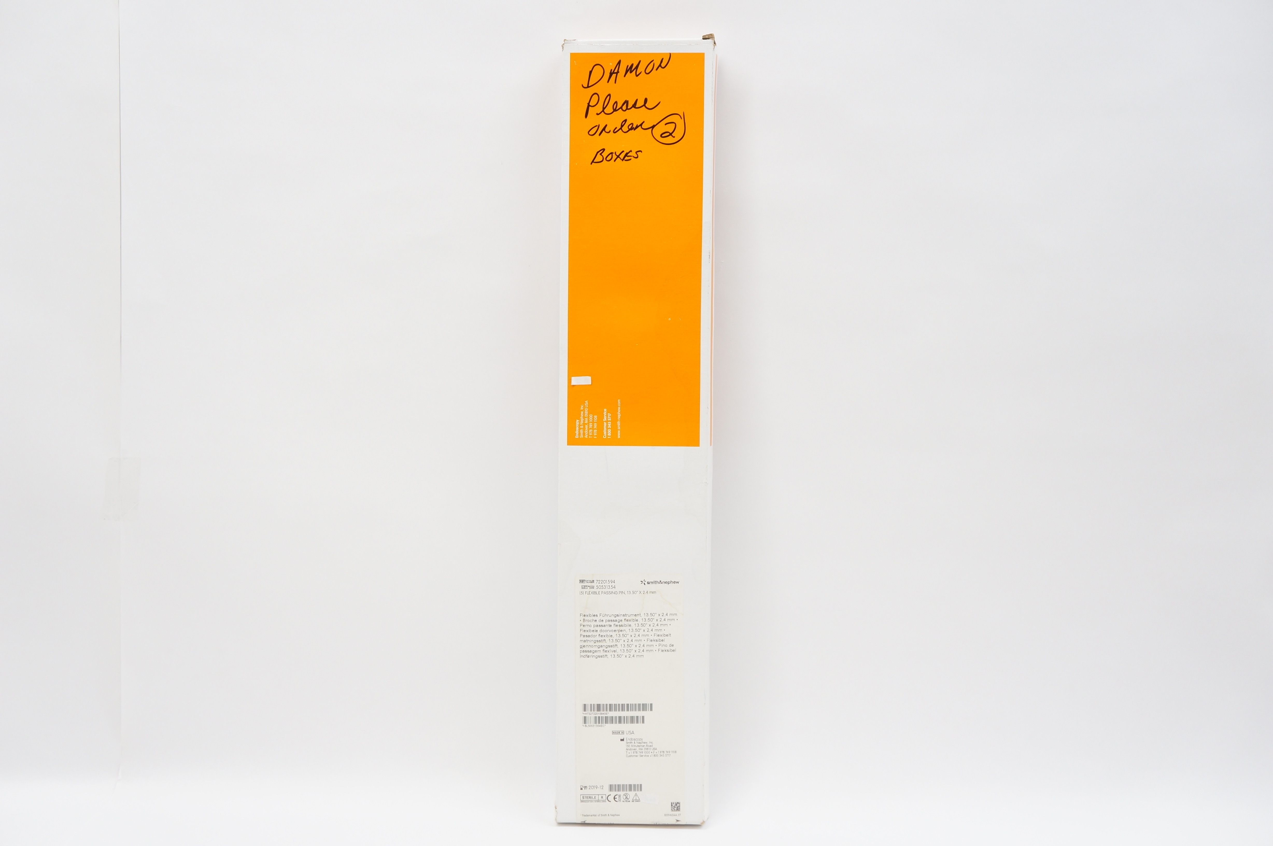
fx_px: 1696
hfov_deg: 41.2
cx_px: 636
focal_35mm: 48
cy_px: 423
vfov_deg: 28.0
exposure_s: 1/80
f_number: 5
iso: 400
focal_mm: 32
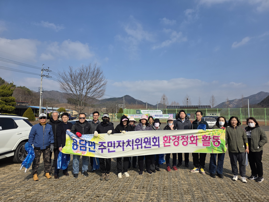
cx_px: 134
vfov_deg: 58.9
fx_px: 179
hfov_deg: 73.9
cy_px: 101
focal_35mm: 23
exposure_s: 1/7944
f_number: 1.7
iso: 80
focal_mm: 6.3
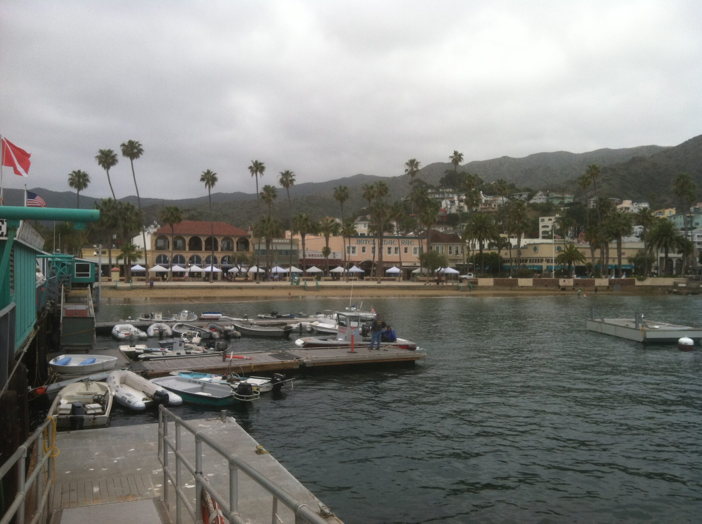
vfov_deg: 40.6
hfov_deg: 52.7
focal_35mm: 35
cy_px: 262
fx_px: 709
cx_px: 351
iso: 80
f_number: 2.8
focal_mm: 3.85
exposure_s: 1/938
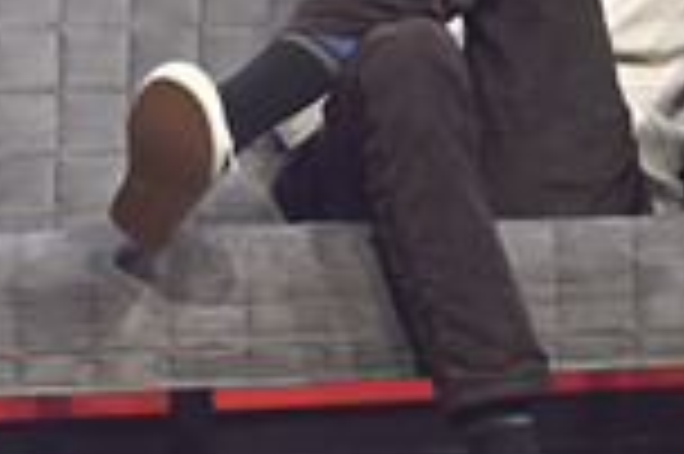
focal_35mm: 385
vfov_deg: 3.6
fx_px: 7307
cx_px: -65
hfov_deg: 5.3
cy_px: 85
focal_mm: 130
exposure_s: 1/500
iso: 1250
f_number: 2.8
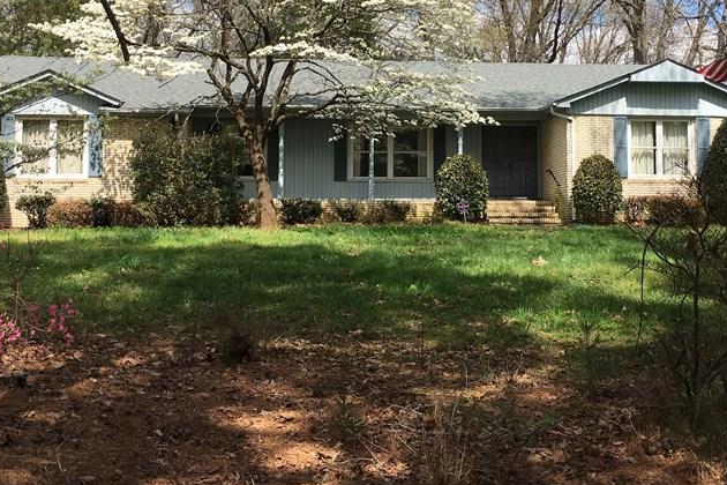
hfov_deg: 40.3
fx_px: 989
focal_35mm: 49
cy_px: 139
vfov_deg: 27.3
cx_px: 397
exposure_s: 1/1425
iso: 25
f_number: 2.2
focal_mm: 4.15
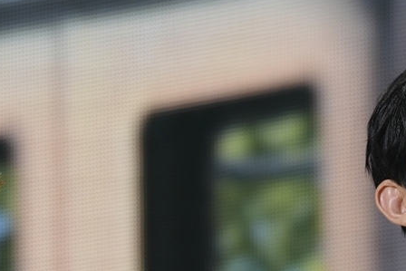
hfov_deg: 3.8
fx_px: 6193
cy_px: 290
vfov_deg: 2.5
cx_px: 207
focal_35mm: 549
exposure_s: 1/200
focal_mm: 185
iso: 200
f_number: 4
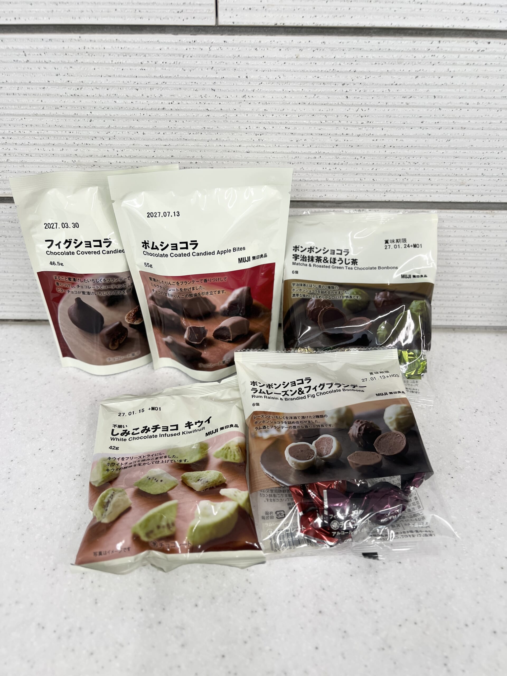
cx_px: 254
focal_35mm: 26
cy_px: 338
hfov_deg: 53.1
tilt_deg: -36.1
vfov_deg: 67.3
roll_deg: -0.5
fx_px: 508
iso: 80
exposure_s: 1/100
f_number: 1.5
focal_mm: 5.7
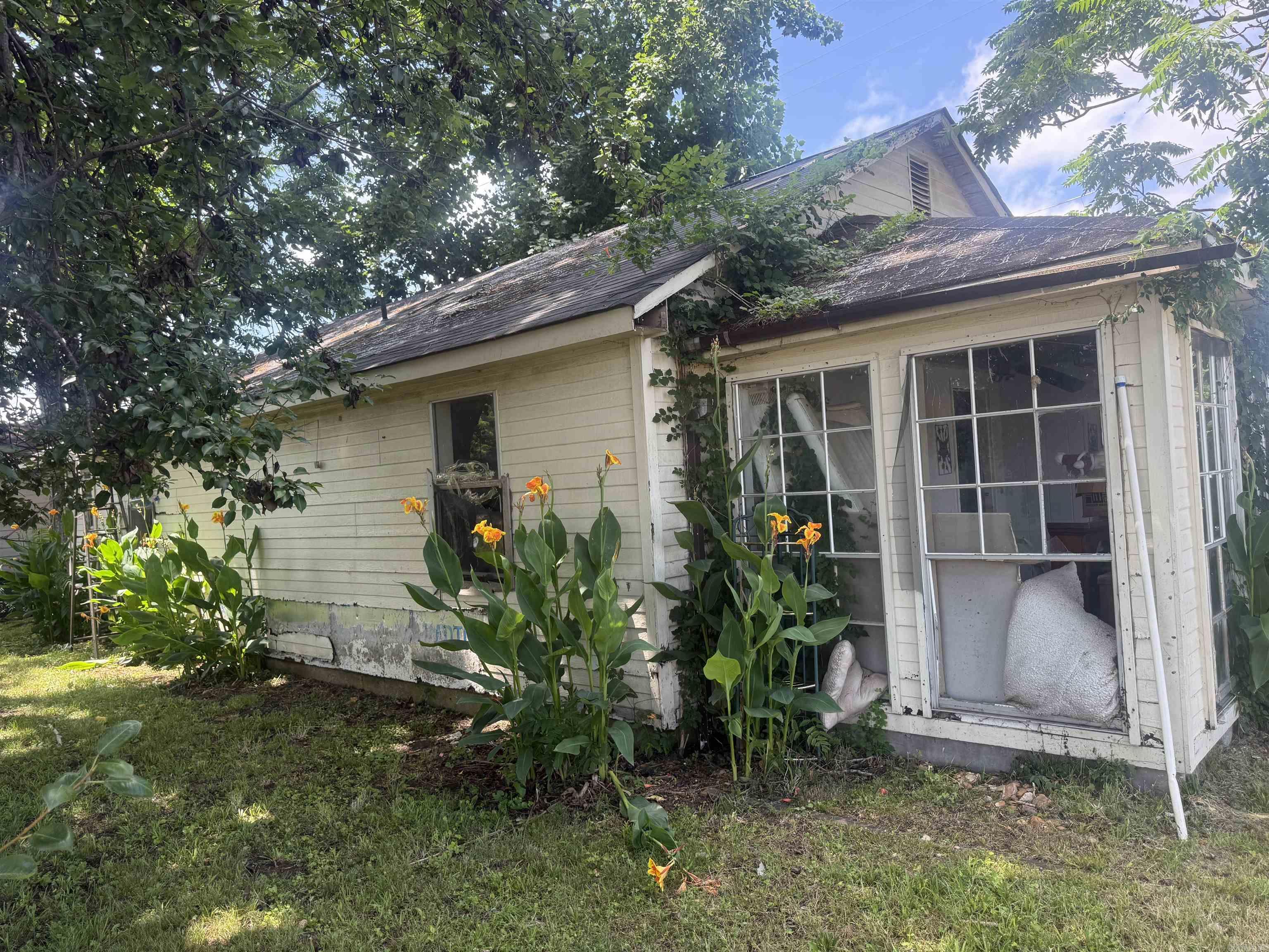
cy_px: 476
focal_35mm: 24
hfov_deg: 71.6
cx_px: 634
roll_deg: +3.3
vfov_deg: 56.8
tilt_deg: +1.6
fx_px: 880
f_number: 1.78
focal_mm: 6.76
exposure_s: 1/459
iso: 100
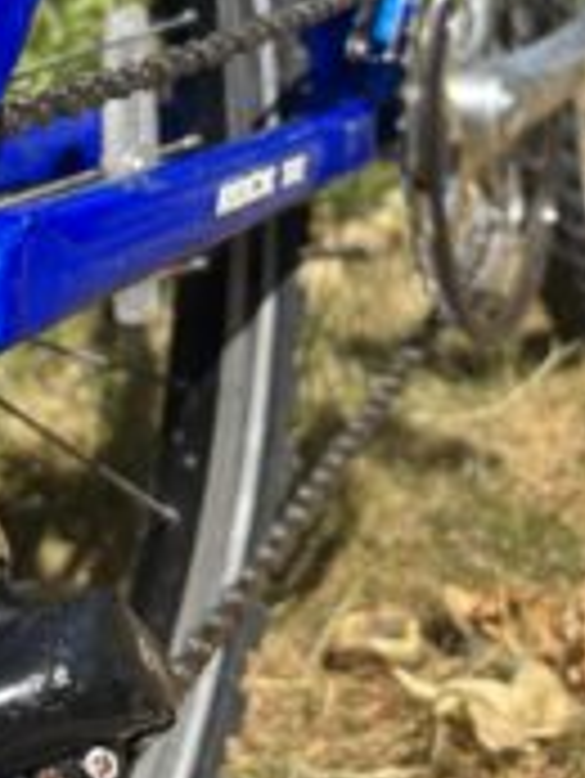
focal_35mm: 54
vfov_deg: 34.1
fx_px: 1215
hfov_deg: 25.7
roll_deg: +1.6
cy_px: 117
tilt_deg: -10.2
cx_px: 0
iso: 50
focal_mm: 5.96
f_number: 1.6
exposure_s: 1/1499
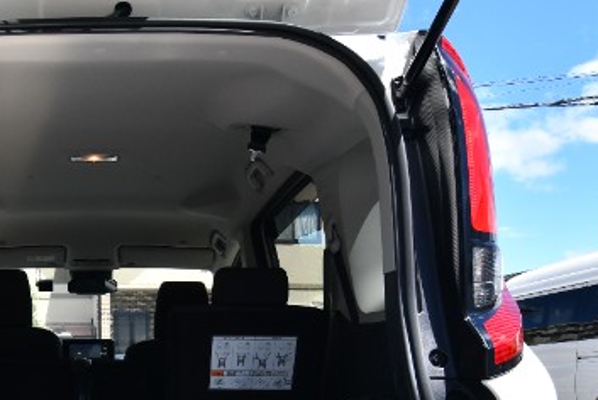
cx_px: 68
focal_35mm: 43
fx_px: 715
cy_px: 421
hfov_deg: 42.0
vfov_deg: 28.8
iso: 140
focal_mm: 13
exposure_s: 1/250
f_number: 8
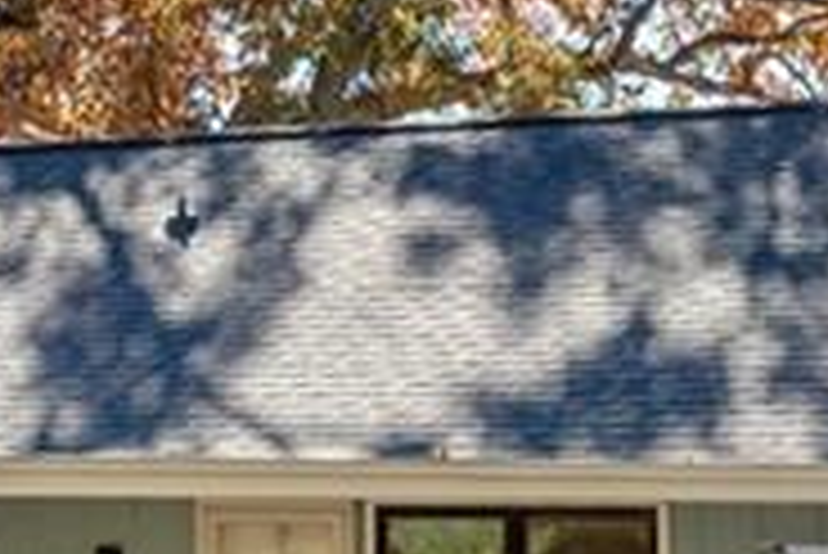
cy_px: 421
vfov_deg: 8.2
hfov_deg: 11.7
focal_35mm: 167
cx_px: -495
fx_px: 3844
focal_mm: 30
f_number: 7.1
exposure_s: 1/1000
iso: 320
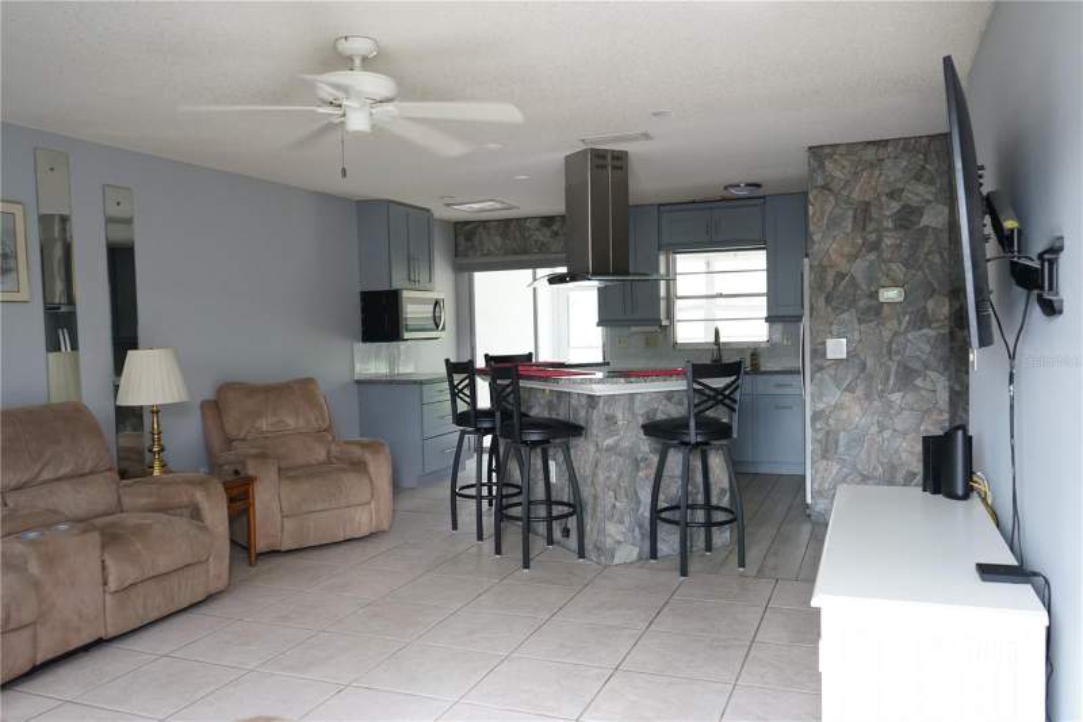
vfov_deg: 46.4
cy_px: 361
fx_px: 842
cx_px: 542
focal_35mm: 28
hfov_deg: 65.5
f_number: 6.3
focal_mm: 28
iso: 2000
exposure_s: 1/60
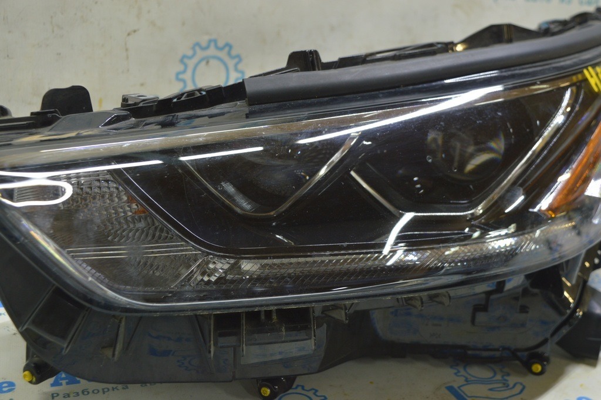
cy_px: 200
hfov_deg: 46.4
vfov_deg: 31.8
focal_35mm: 42
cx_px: 300
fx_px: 701
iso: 400
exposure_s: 1/20
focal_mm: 28
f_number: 5.6
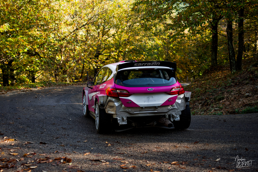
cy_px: 86
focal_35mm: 52
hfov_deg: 37.8
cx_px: 129
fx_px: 376
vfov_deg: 25.8
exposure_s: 1/6400
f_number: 1.8
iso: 1400
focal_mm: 35
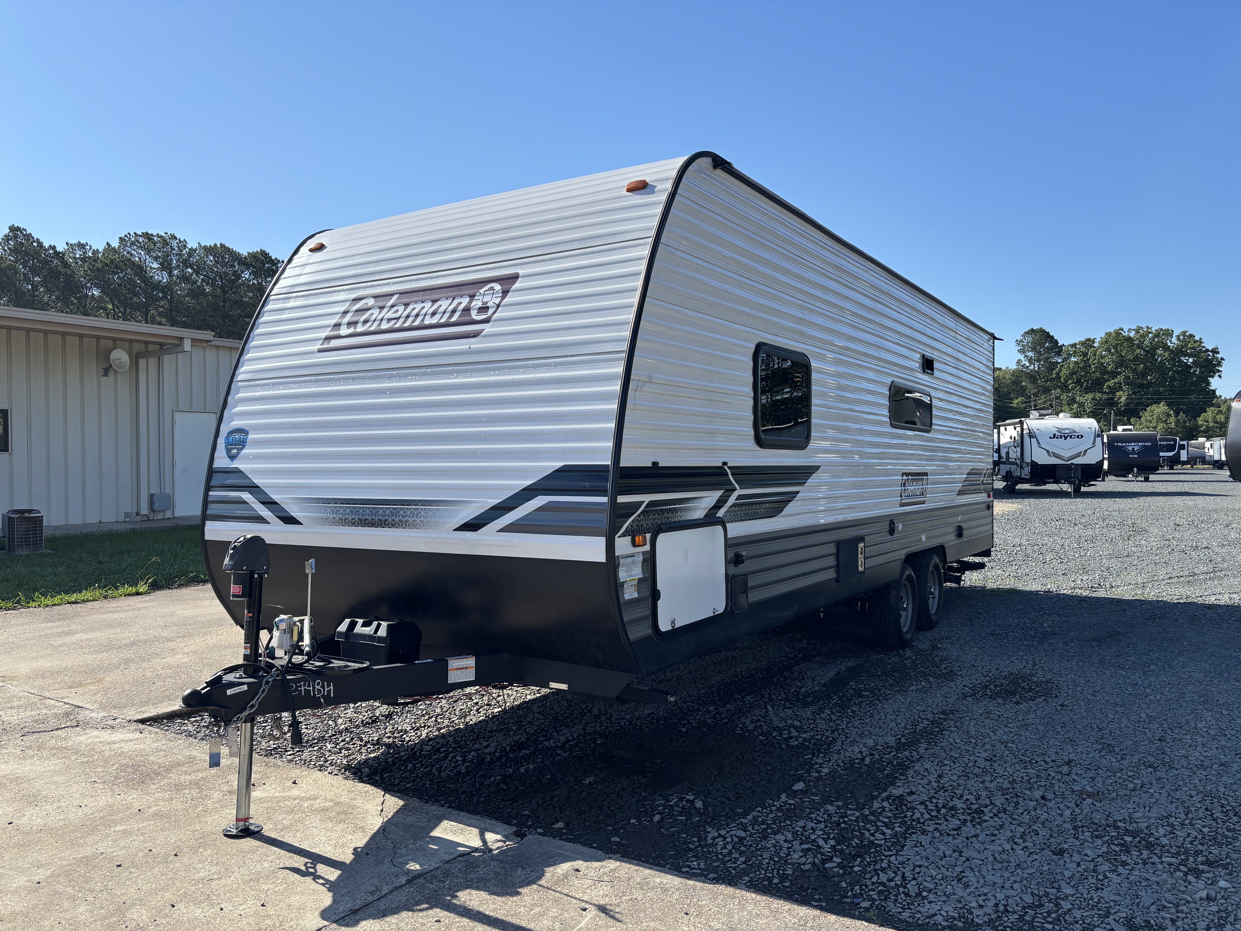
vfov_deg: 53.1
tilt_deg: -1.4
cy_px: 466
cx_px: 620
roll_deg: -0.3
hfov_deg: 67.3
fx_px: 932
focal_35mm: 26
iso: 50
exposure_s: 1/2778
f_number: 1.6
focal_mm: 5.96
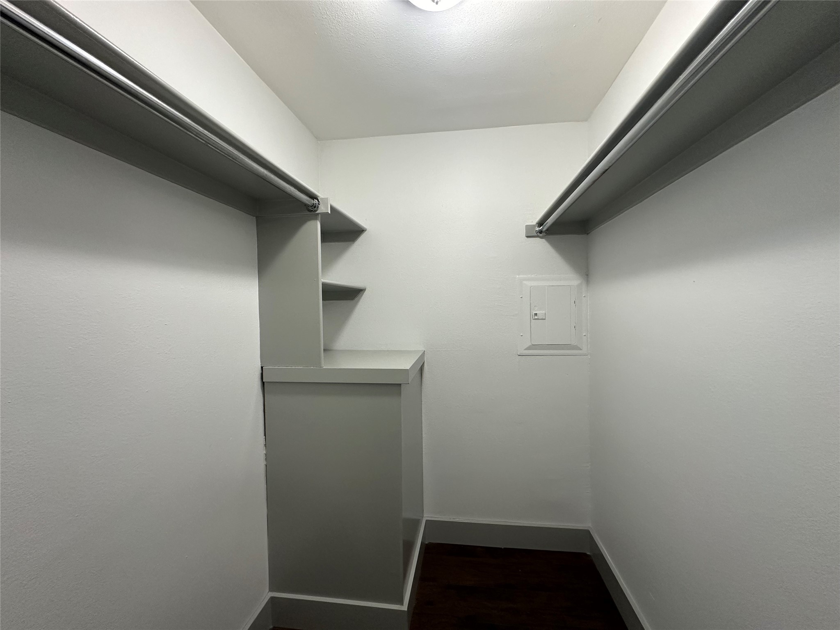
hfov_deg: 102.1
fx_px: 340
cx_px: 420
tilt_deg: -1.9
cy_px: 315
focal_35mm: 14
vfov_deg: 85.7
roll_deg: +1.0
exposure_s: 1/120
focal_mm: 2.22
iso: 200
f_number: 2.2
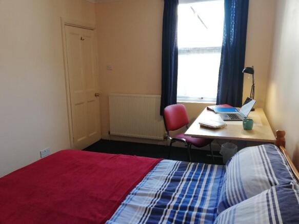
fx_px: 225
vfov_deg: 53.0
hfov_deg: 67.3
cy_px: 112
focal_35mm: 26
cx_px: 150
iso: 160
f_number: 2.2
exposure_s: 1/33.3
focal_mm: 3.81
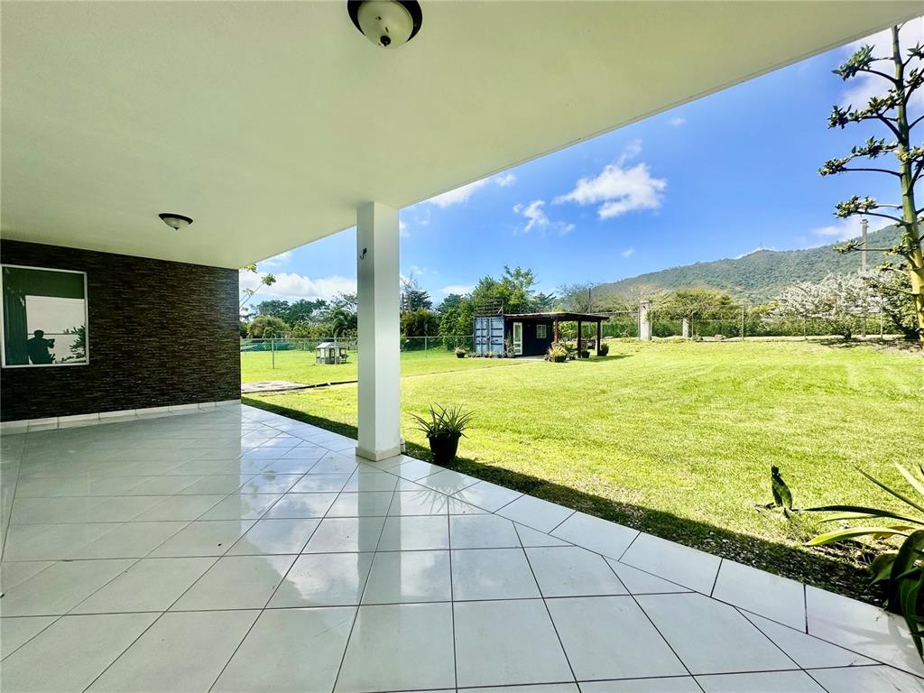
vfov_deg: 85.7
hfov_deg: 102.1
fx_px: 374
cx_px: 462
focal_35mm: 14
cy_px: 346
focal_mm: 2.22
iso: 50
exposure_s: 1/1742
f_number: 2.2
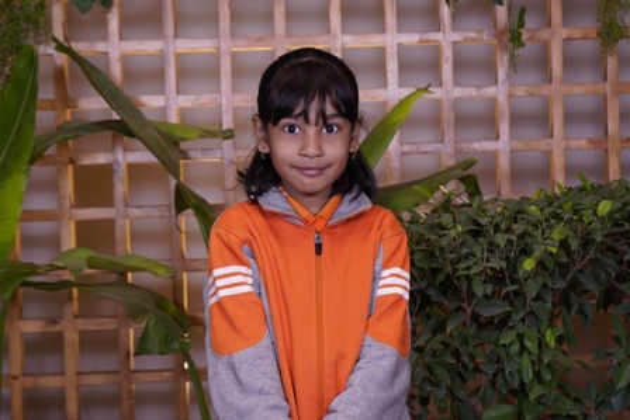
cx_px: 315
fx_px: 1208
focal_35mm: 69
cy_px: 210
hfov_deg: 29.2
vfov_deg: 19.7
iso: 400
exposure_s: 1/125
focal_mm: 46
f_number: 4.5
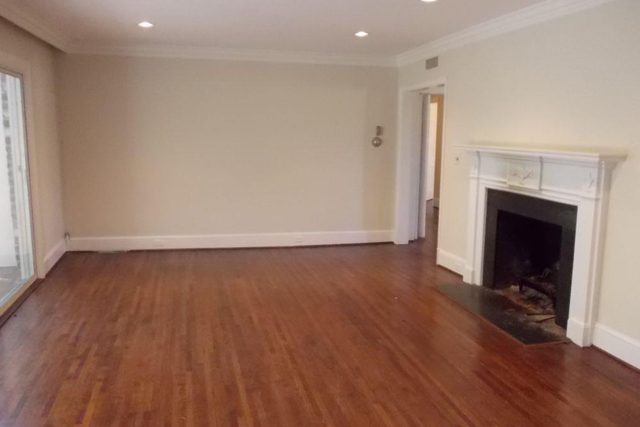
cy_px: 218
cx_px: 313
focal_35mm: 30
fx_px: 533
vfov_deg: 43.6
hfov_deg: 61.9
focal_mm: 4
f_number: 2.7
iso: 400
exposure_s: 1/25
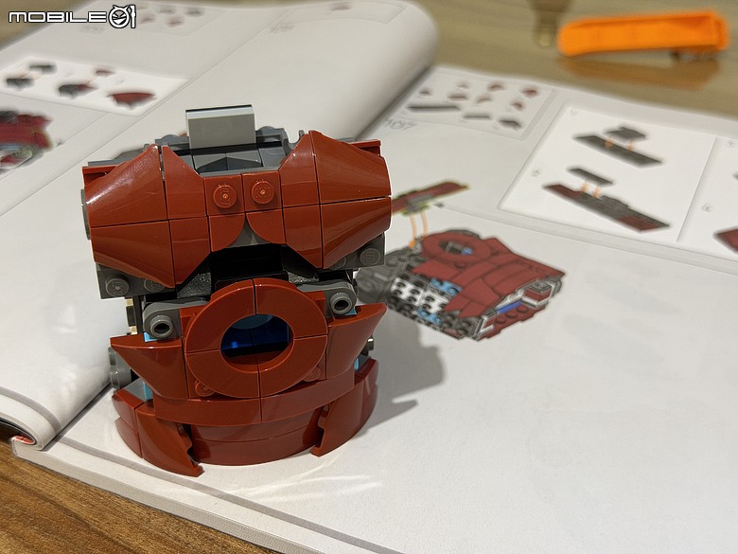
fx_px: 1023
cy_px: 277
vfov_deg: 30.3
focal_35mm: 48
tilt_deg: -34.3
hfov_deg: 39.7
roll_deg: -0.5
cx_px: 369
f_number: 1.78
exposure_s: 1/60
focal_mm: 6.76
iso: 250
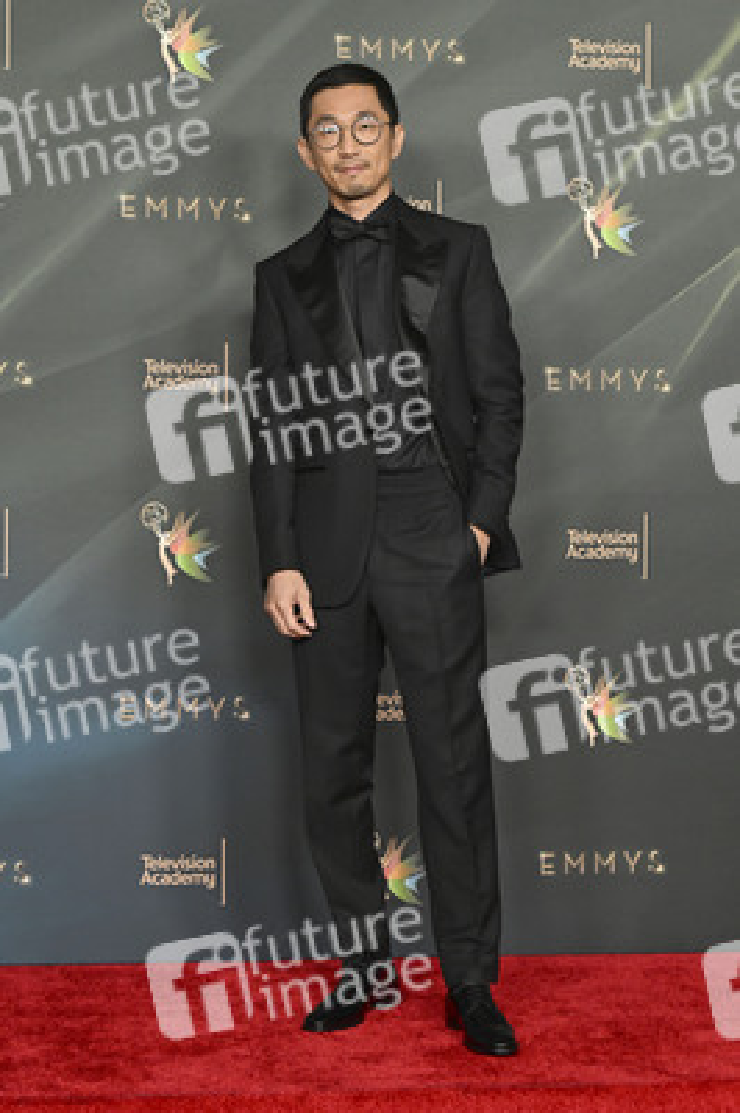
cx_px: 370
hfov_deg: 19.7
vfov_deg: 29.3
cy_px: 556
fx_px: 2131
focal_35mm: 69
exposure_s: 1/250
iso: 1600
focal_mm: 69
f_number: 5.6
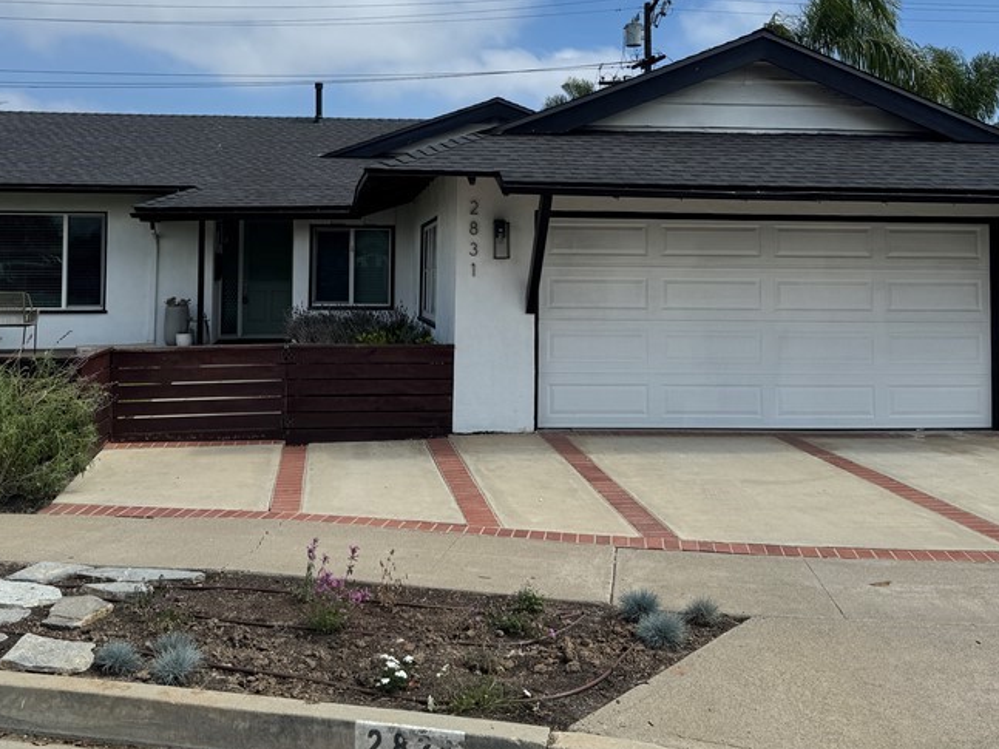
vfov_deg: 37.1
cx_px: 445
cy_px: 216
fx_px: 1096
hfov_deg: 48.9
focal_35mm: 38
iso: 80
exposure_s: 1/6410
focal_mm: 6.76
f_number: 1.78
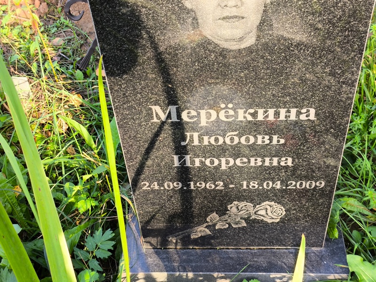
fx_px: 543
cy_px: 141
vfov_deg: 29.1
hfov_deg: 38.2
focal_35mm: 50
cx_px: 188
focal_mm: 4.71
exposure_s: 1/100
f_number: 1.7
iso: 64
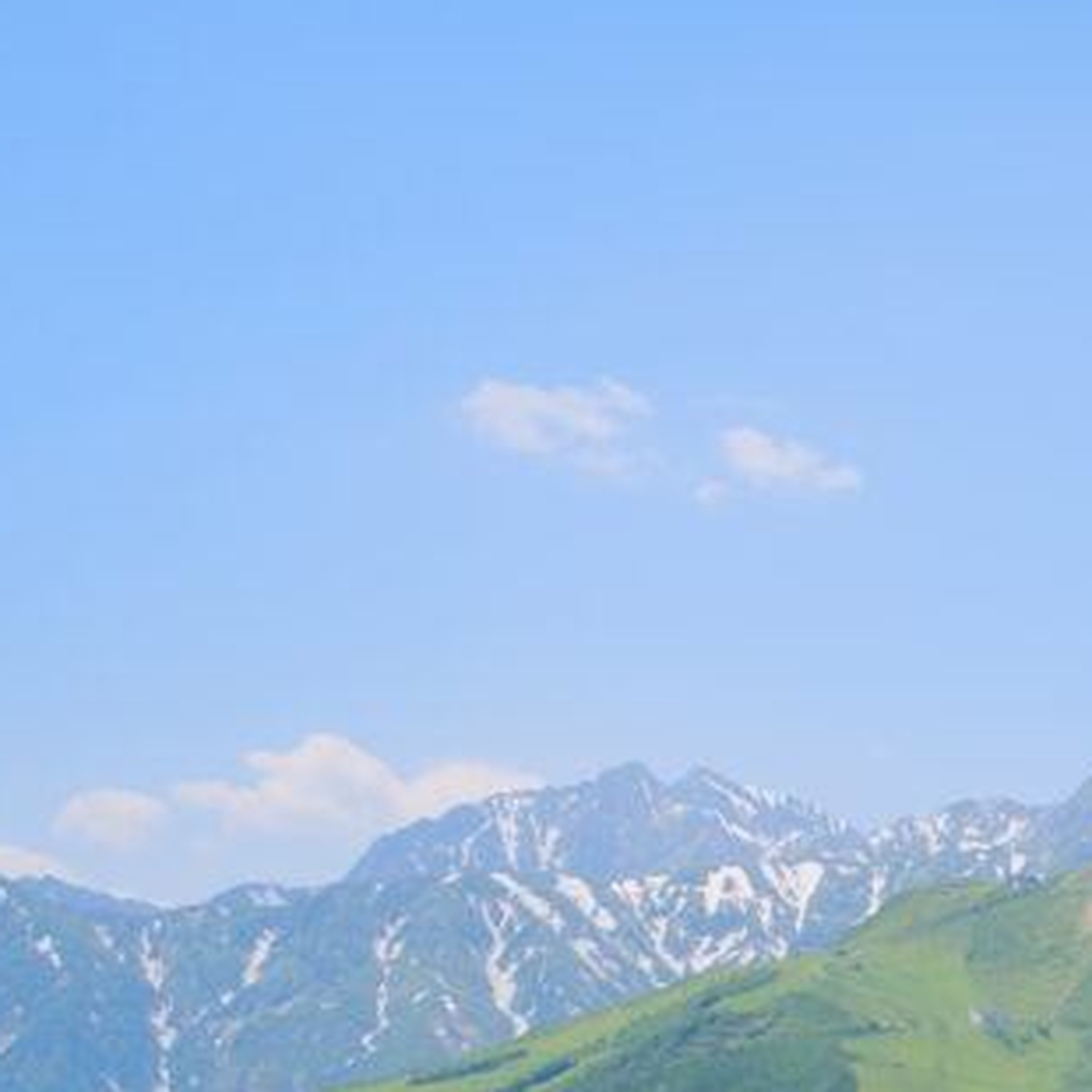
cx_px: 1328
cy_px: 847
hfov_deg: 15.1
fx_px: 3962
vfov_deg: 15.6
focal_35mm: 111
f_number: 5.6
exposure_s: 1/900
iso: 640
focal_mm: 32.1
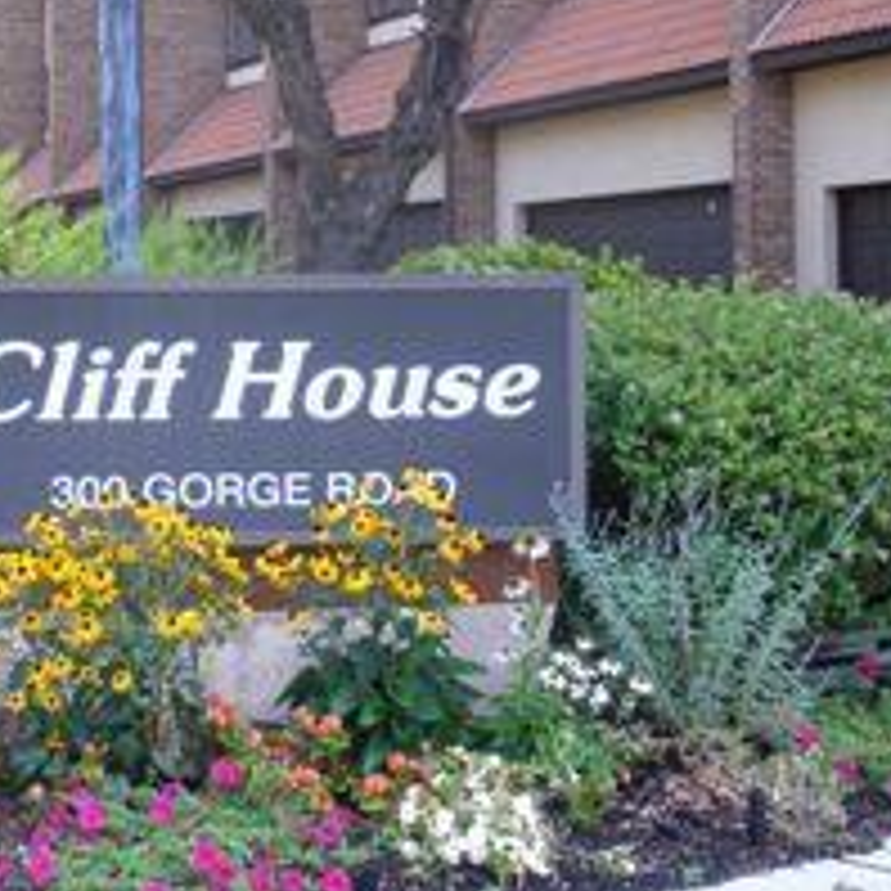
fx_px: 2097
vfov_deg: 23.7
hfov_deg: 23.8
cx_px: 256
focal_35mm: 72
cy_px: 225
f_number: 3.5
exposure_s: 1/80
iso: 80
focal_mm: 6.3
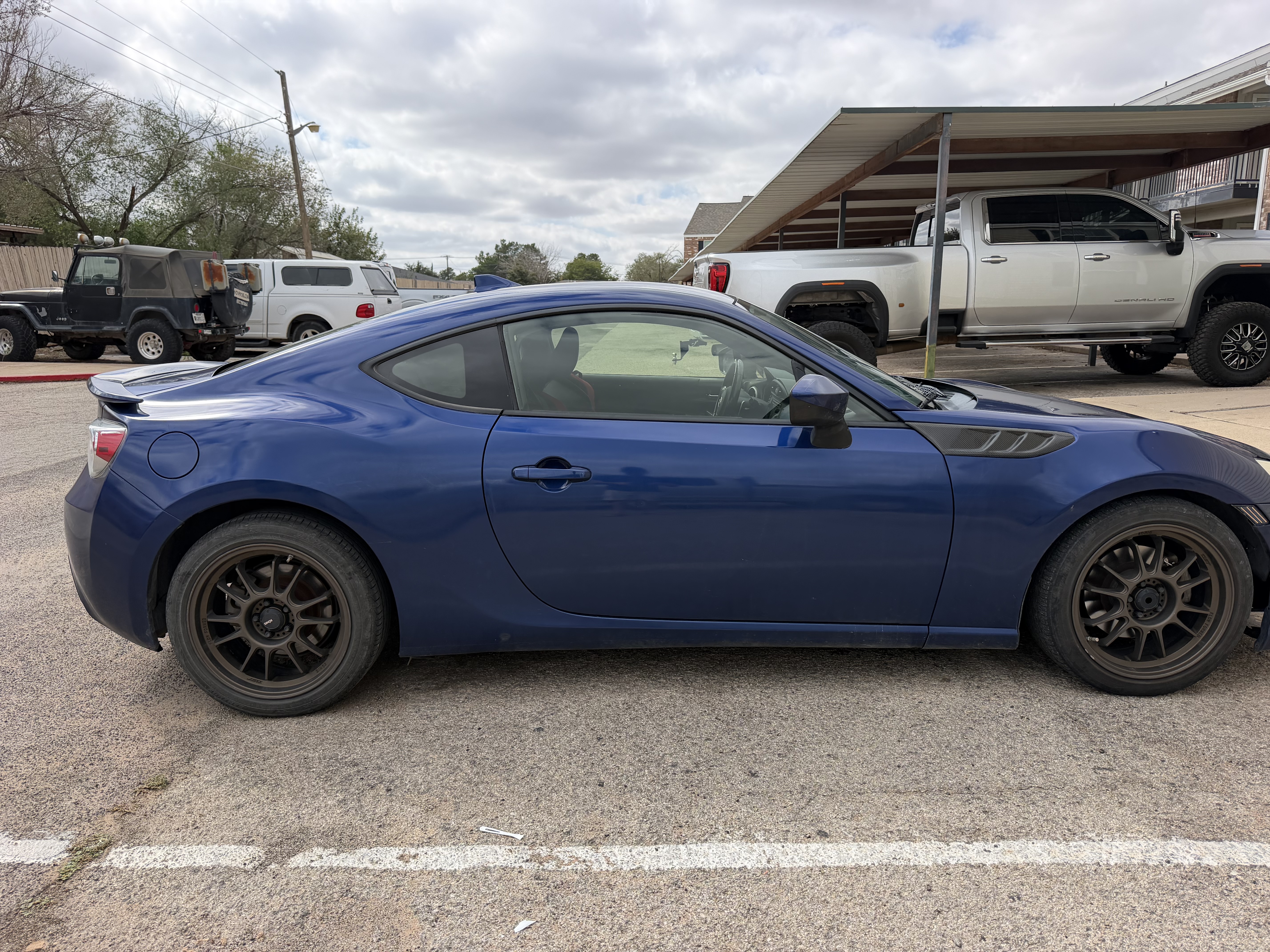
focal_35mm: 24
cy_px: 476
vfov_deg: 56.8
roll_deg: +0.0
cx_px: 635
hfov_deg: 71.6
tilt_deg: -8.1
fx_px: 881
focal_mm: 6.76
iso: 100
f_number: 1.78
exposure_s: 1/3953
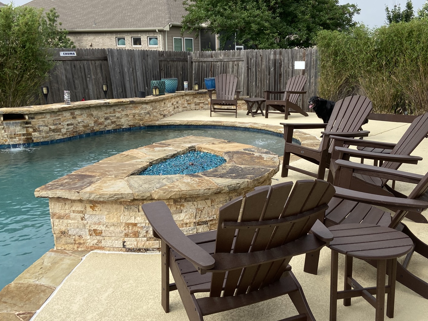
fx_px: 470
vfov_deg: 37.7
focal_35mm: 38
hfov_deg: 48.7
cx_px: 251
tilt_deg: -15.2
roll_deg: +0.7
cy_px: 163
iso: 32
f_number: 1.8
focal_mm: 4.25
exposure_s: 1/1838
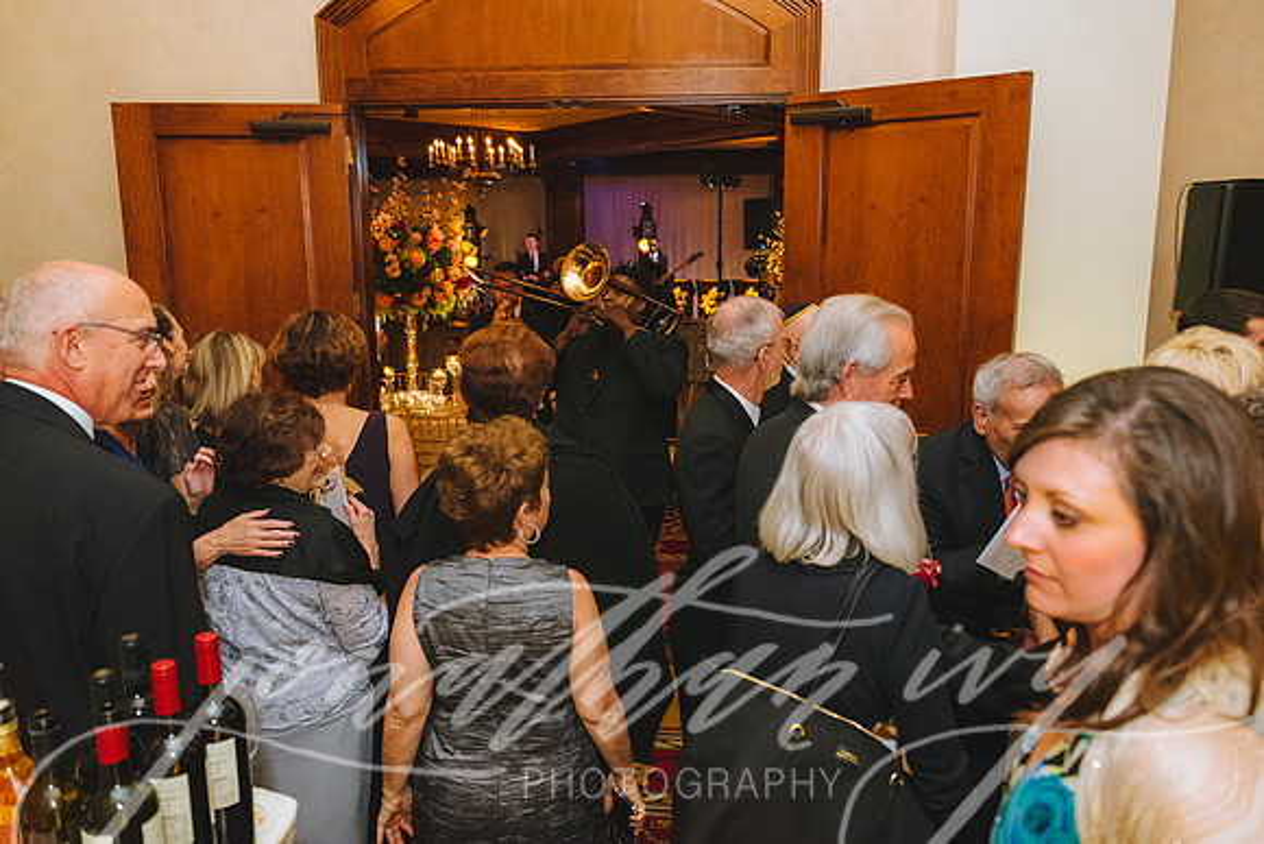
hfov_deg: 67.3
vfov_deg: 47.9
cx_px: 632
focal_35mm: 27
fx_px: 949
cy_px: 422
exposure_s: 1/125
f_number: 4.5
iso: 3200
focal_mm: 27
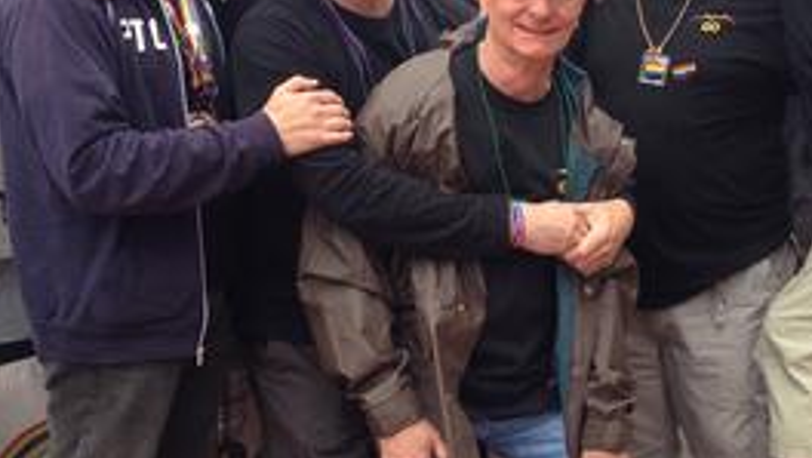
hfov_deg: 30.9
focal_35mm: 68
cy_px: 81
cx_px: 471
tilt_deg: -3.8
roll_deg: +1.0
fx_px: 1465
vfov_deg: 17.6
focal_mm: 4.12
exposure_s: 1/120
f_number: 2.4
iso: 80
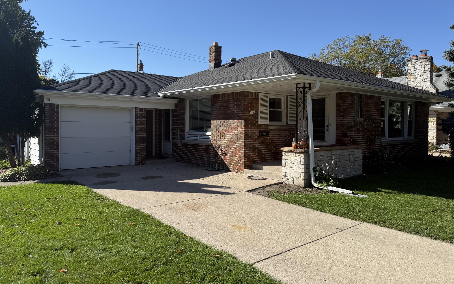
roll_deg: -0.7
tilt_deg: +0.3
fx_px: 322
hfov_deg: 70.4
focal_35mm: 26
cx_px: 229
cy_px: 129
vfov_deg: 47.6
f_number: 1.78
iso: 80
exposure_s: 1/4167
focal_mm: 6.76
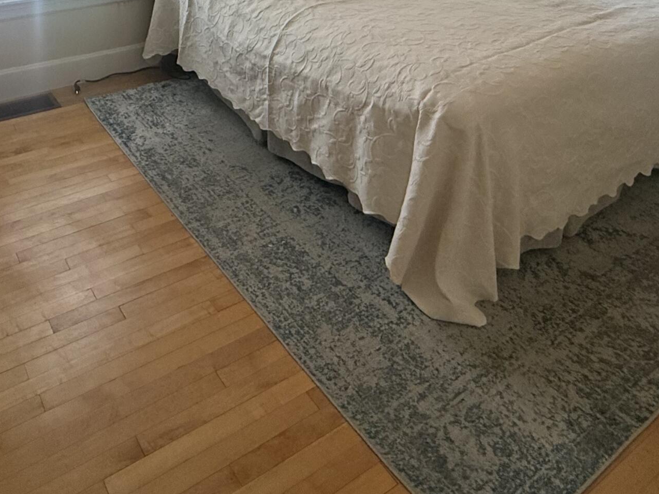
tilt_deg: -16.2
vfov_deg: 37.6
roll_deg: +0.3
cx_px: 236
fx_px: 628
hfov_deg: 54.5
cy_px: -17
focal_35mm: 33
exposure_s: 1/120
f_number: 2.2
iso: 200
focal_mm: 2.22
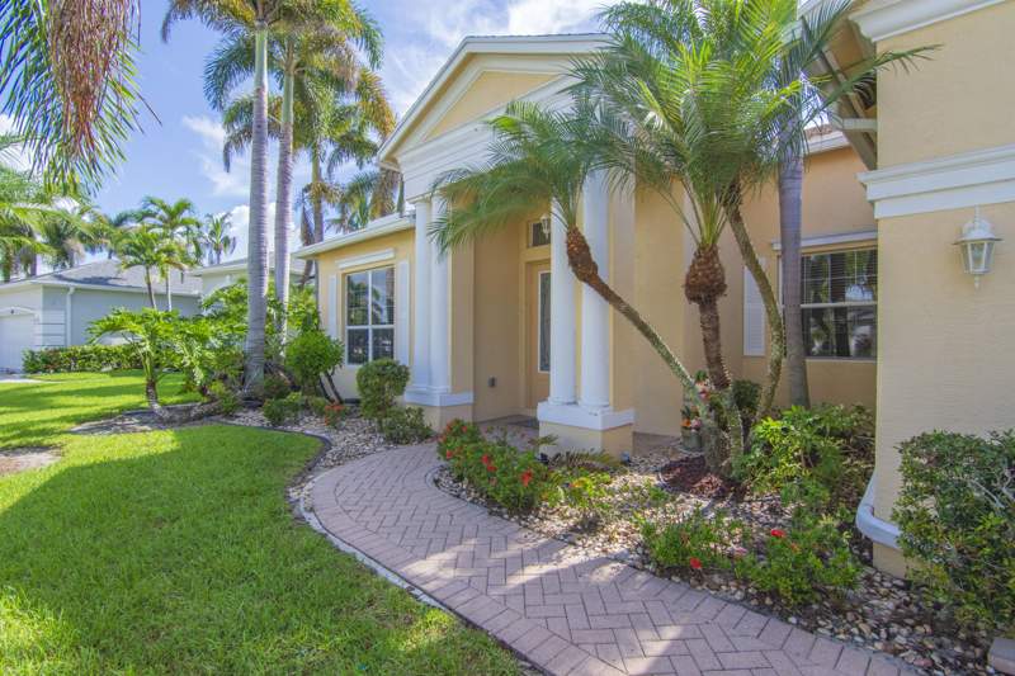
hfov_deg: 73.8
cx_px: 508
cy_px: 338
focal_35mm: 24
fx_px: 676
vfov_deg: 53.1
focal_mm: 16
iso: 500
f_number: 8
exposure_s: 1/500
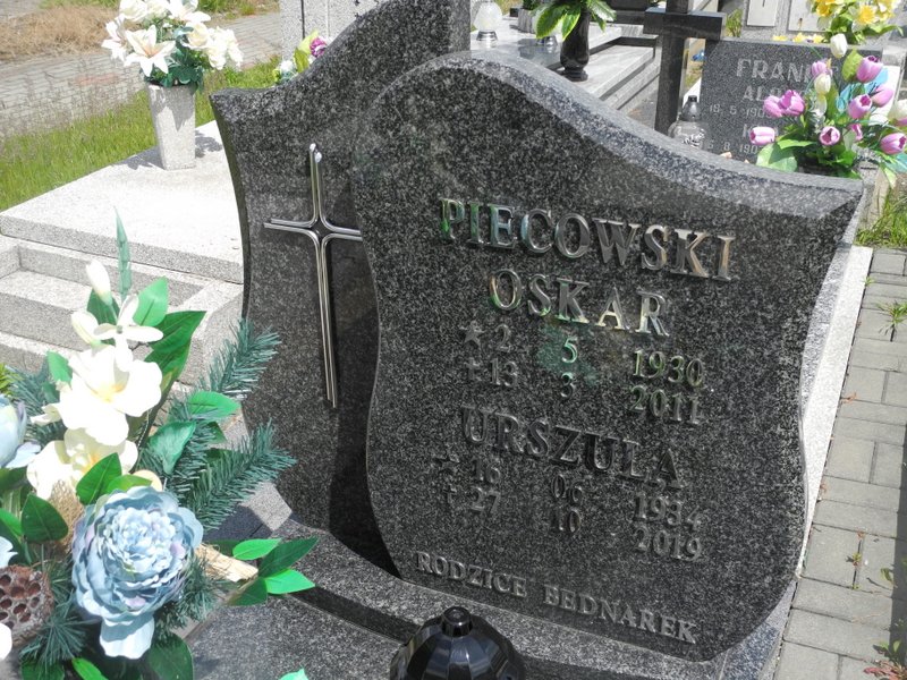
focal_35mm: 41
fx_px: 1074
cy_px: 340
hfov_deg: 45.8
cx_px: 454
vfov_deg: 35.1
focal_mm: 8.8
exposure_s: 1/1000
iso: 100
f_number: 3.5
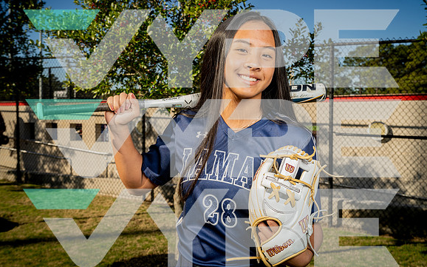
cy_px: 139
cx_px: 214
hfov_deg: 45.3
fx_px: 512
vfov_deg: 29.2
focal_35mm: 44
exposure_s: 1/250
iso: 125
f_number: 10
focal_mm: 43
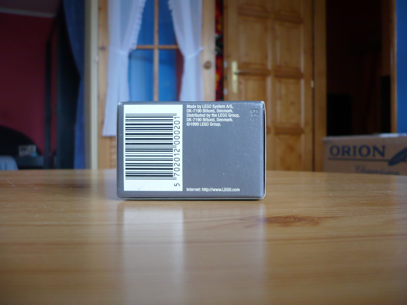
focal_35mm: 35
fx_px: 411
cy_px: 152
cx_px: 204
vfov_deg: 40.7
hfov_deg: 52.6
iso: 100
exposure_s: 1/15
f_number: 2.8
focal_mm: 5.8
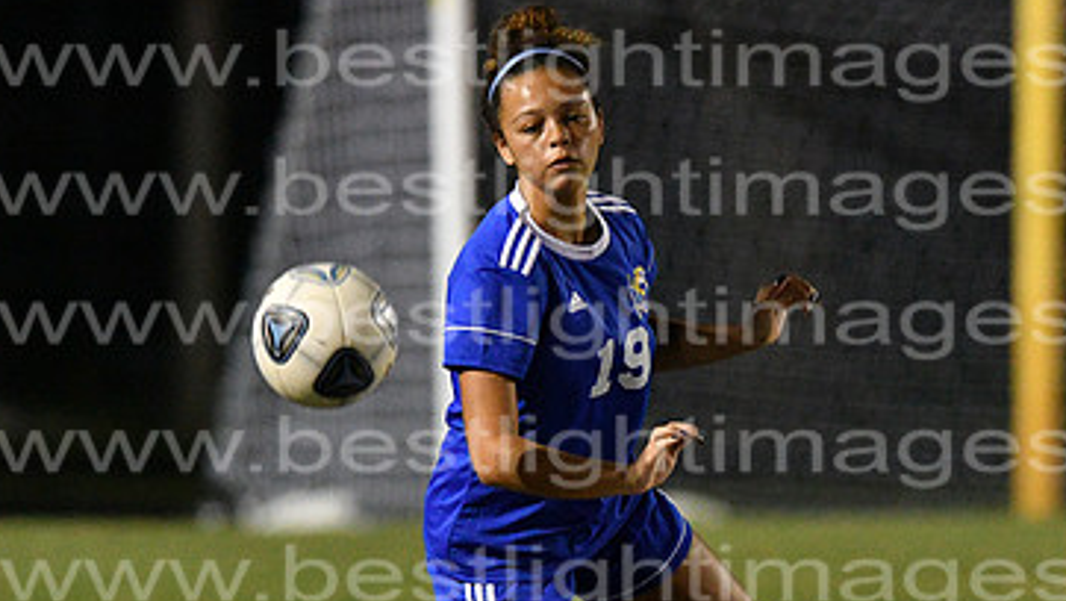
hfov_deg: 2.9
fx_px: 21350
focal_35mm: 755
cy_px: 387
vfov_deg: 1.6
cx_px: 668
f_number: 3.5
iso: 10000
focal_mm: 300
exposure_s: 1/640
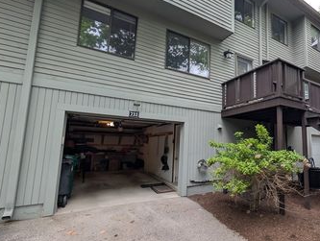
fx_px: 167
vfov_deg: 71.8
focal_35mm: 18
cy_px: 124
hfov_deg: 84.6
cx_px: 213
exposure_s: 1/301
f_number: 1.7
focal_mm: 2.02
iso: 36
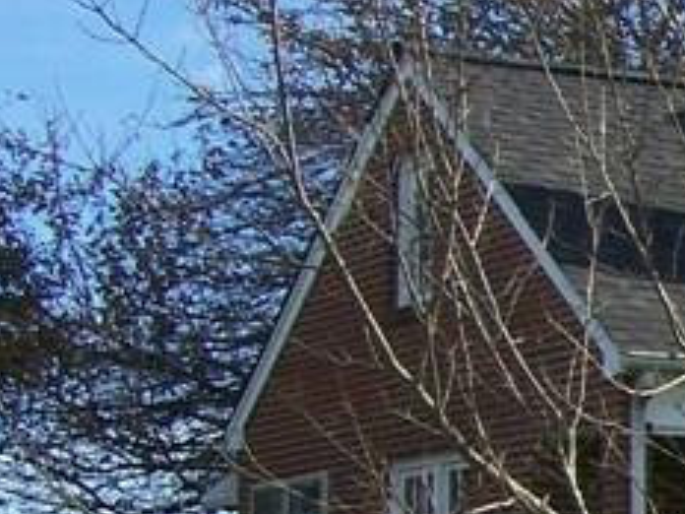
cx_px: 1438
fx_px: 3324
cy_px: 700
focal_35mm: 168
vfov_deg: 8.7
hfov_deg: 10.6
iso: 64
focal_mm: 6.3
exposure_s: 1/400
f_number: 4
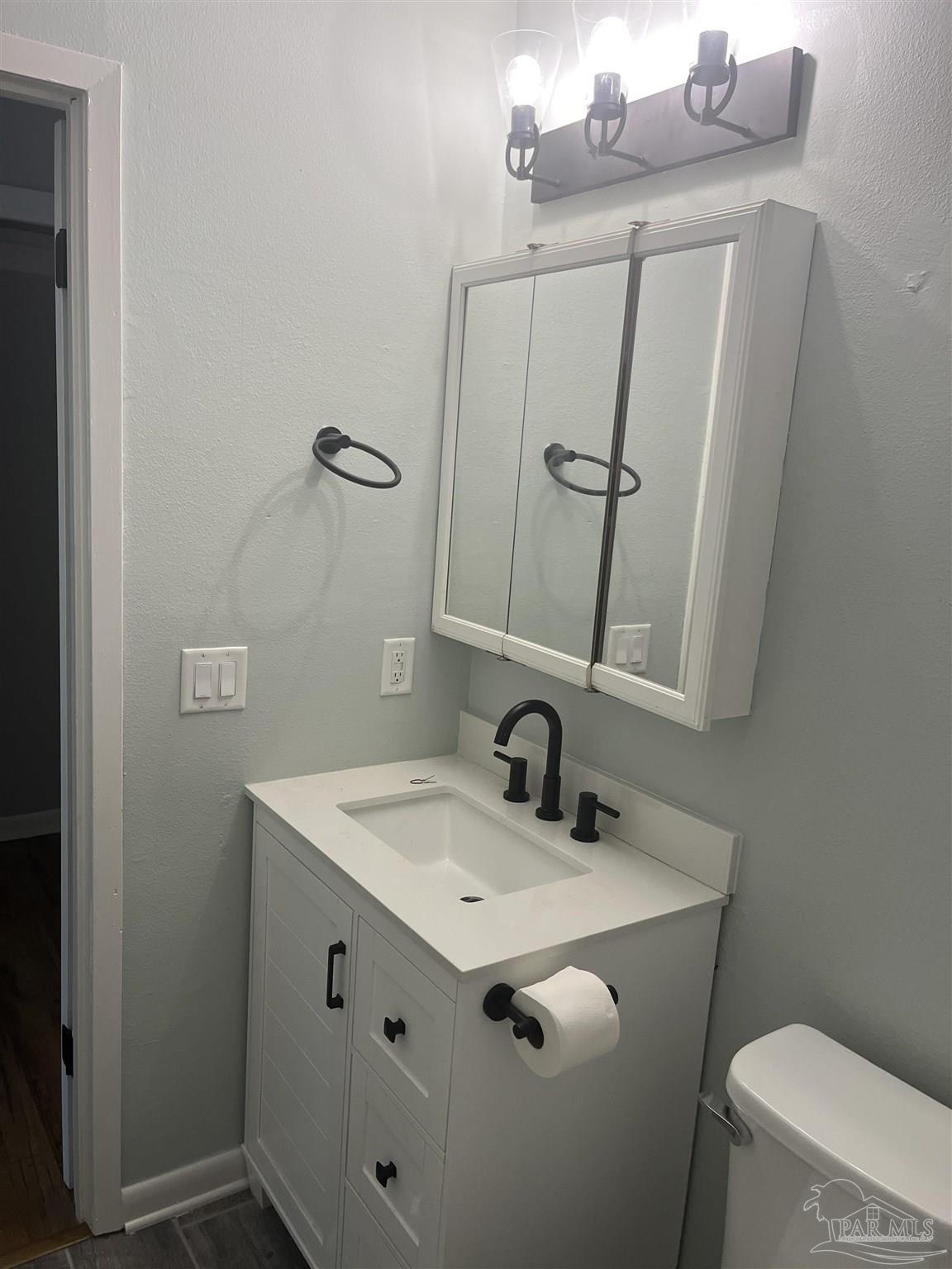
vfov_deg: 67.3
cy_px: 634
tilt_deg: -11.6
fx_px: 953
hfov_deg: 53.1
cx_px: 476
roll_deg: -3.0
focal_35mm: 26
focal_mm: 5.1
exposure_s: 1/120
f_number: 1.6
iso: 125
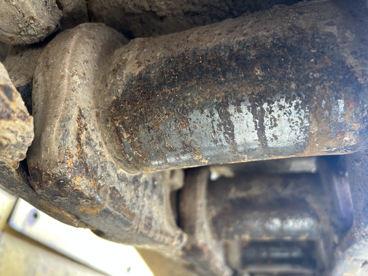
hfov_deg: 67.3
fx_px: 276
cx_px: 184
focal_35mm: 26
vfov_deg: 53.1
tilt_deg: +39.7
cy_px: 138
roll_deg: -2.7
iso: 125
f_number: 1.5
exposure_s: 1/82
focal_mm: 5.7
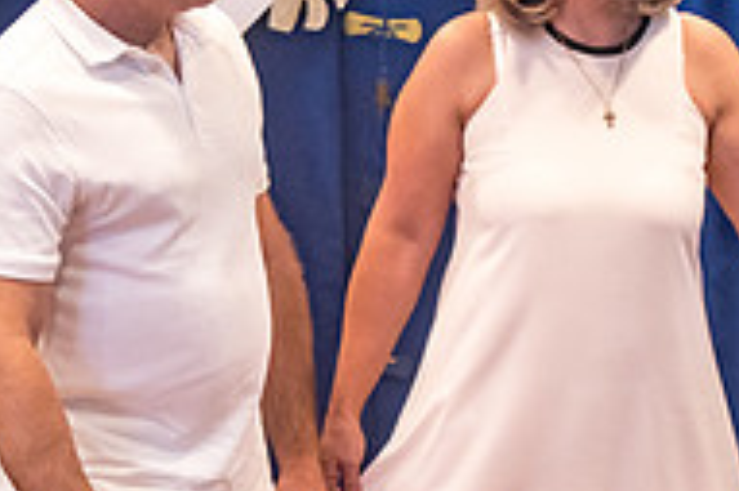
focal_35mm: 213
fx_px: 4369
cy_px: 338
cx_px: 209
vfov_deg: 6.4
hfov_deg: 9.7
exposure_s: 1/160
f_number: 2.8
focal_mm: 70
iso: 3200
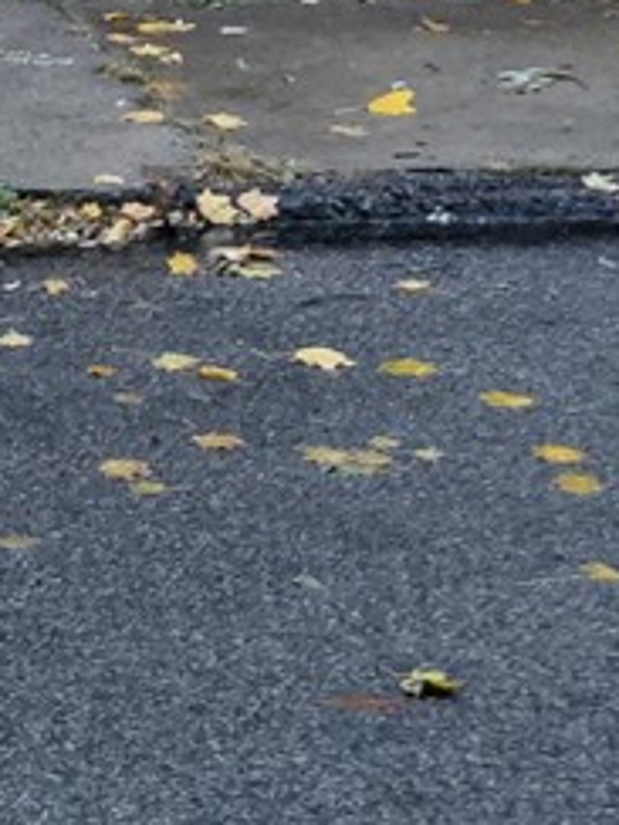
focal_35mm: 109
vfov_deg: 14.7
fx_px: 2599
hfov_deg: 12.2
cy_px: -852
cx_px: -558
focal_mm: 4.25
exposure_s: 1/15
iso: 125
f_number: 1.8
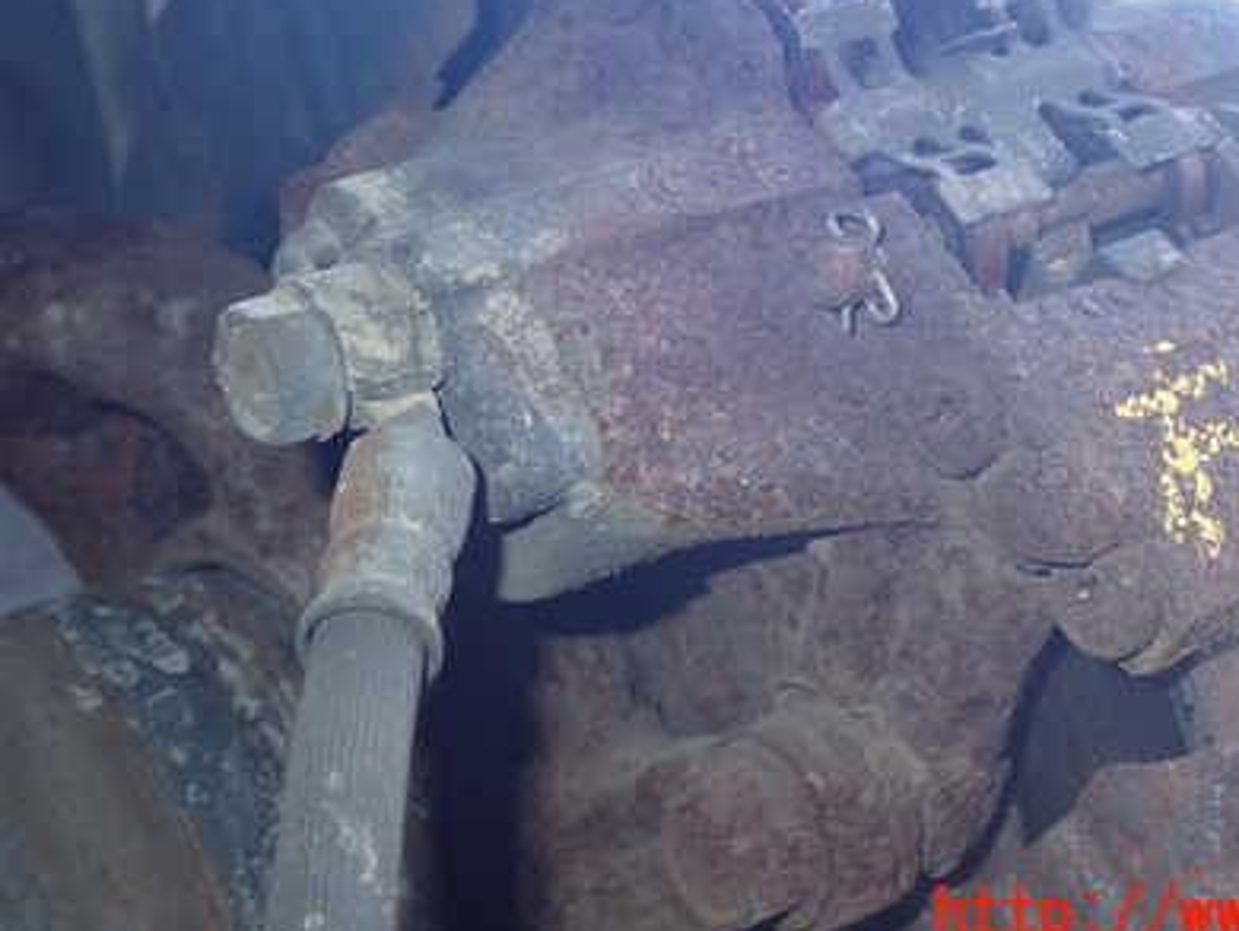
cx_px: 699
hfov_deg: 30.7
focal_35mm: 63
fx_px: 2256
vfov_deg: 23.1
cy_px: 241
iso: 160
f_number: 2.8
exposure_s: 1/125
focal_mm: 7.31
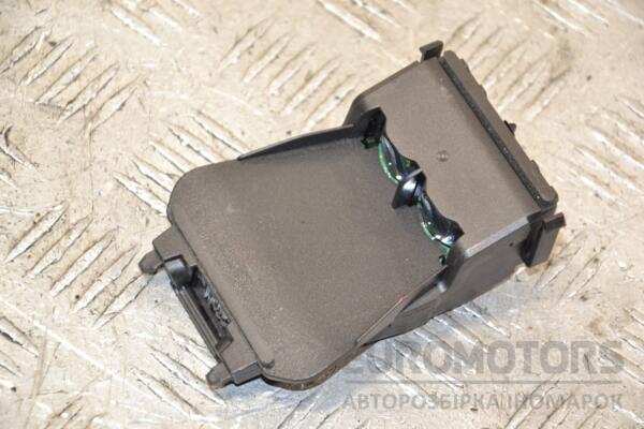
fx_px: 2468
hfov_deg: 14.9
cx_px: 322
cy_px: 214
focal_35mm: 138
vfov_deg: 9.9
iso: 800
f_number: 5.6
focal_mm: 92
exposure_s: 1/100
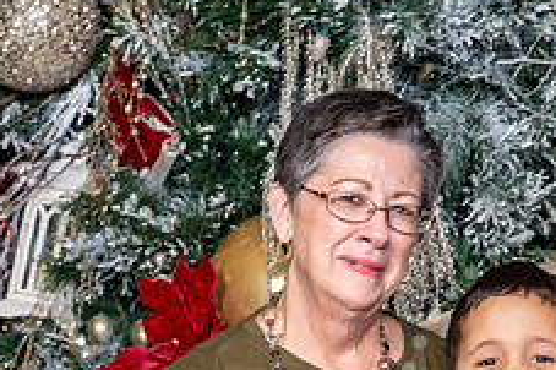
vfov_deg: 6.3
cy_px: 439
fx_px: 3349
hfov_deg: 9.4
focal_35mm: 217
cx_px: 625
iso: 400
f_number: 8
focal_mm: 85
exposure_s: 1/125
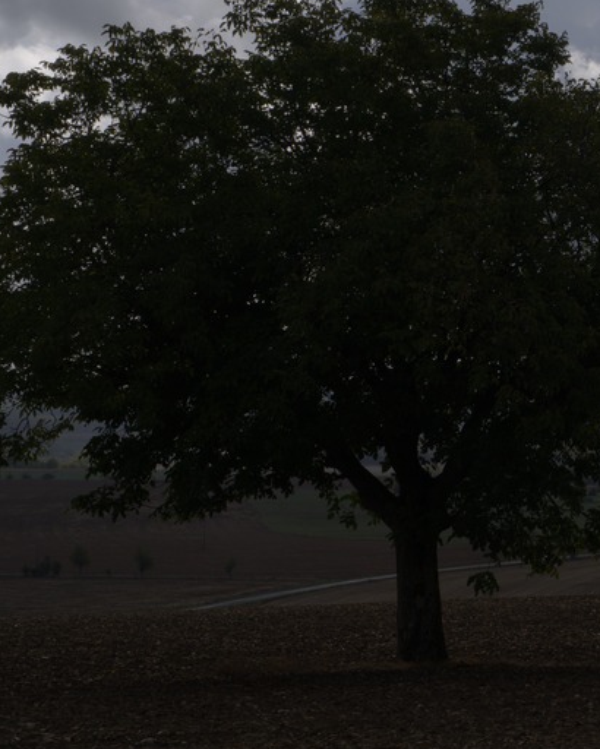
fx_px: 2440
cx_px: 806
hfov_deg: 13.5
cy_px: 181
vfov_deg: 17.4
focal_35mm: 110
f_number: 22
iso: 100
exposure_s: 1/125
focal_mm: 50
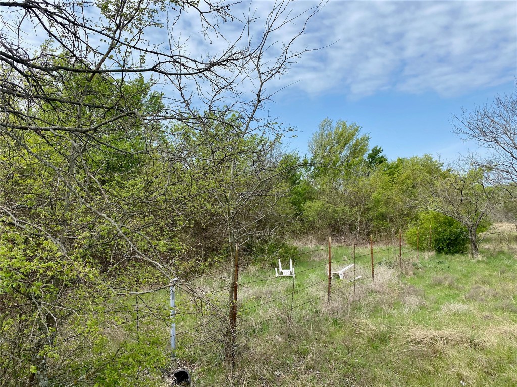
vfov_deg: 53.1
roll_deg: -0.4
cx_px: 258
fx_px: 388
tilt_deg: +2.8
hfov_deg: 67.3
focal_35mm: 26
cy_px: 194
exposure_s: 1/2571
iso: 32
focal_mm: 4.25
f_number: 1.8
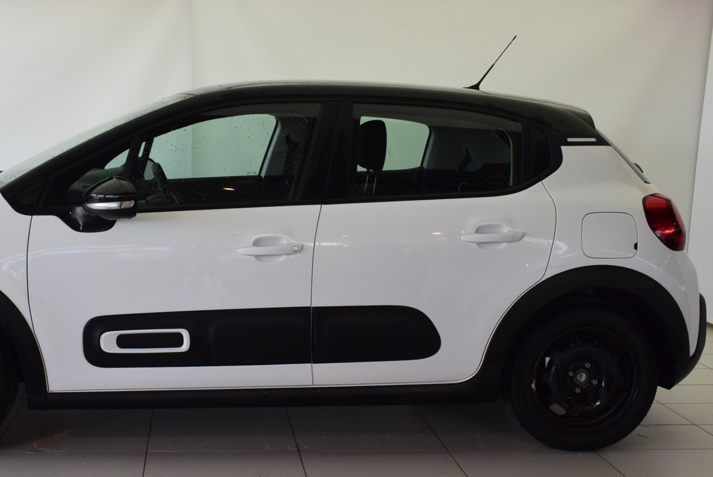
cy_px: 268
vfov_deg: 30.1
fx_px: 886
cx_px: 240
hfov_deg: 43.2
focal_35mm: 45
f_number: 9
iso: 1600
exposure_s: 1/320
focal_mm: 21
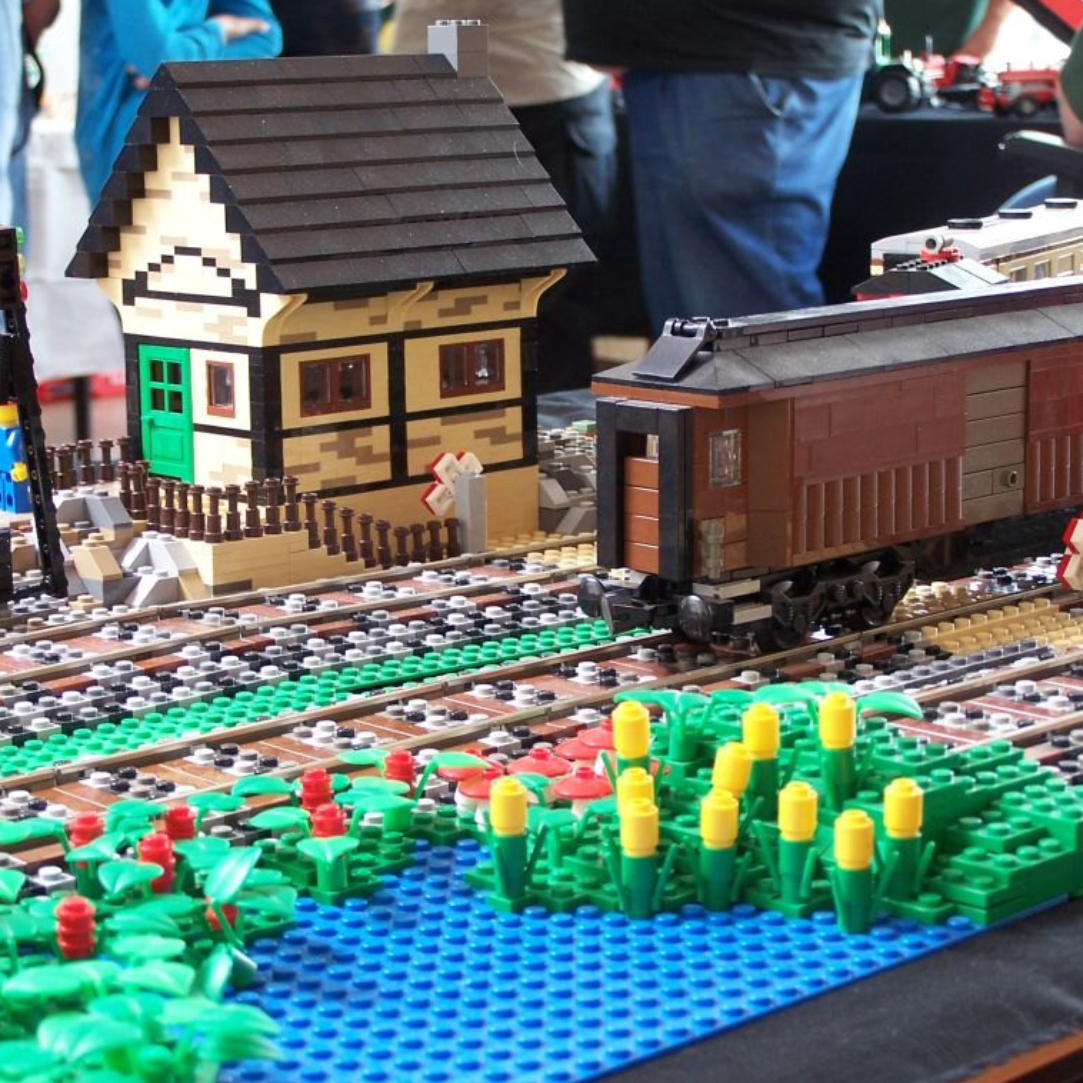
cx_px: 476
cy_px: 540
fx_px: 2832
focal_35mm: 80
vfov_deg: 21.7
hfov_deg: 21.6
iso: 80
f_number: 3.2
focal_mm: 11.1
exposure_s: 1/8
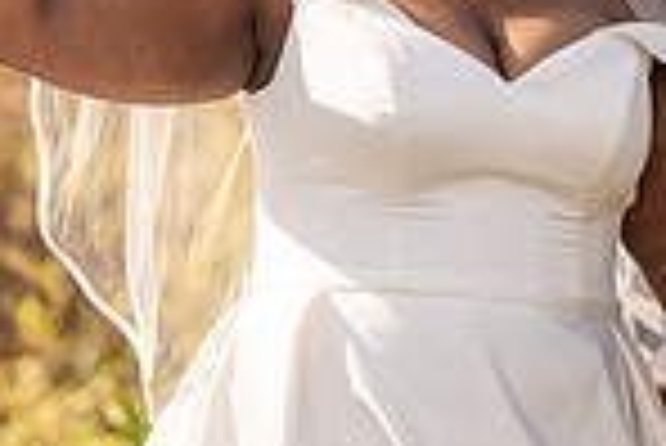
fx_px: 12833
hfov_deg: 3.0
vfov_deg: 2.0
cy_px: 97
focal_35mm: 693
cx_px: 538
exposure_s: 1/500
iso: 100
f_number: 4
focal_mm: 168
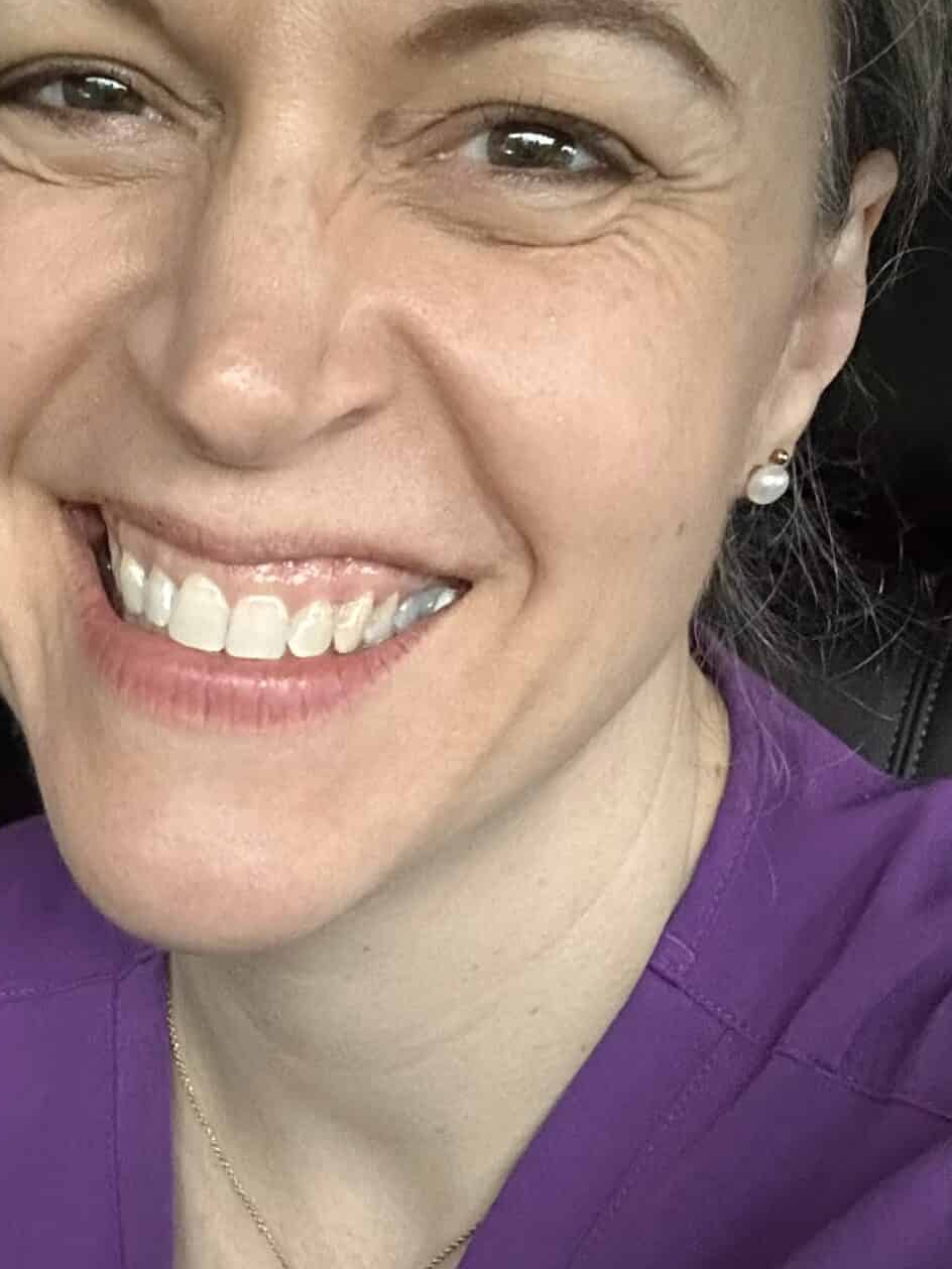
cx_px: 234
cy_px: 705
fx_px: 2237
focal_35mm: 61
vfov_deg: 31.7
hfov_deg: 23.8
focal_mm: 2.69
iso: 640
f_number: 1.9
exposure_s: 1/25
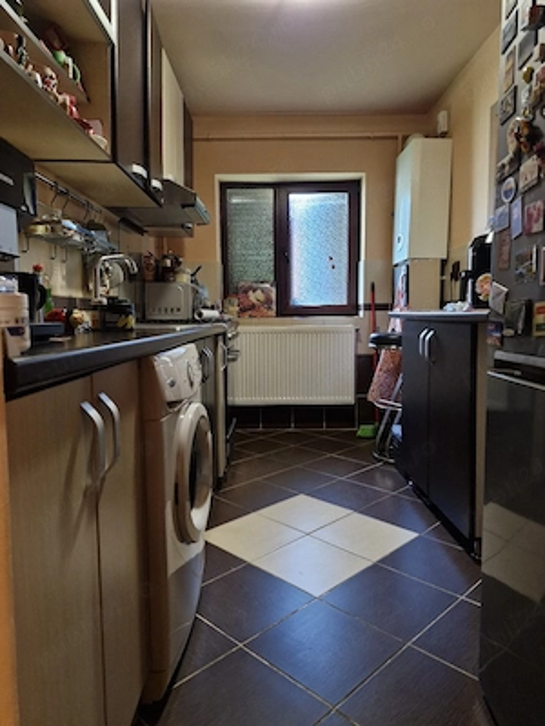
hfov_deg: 58.9
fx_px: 483
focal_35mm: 23
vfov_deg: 73.9
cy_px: 363
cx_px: 272
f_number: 1.8
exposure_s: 1/25
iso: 640
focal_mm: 5.54
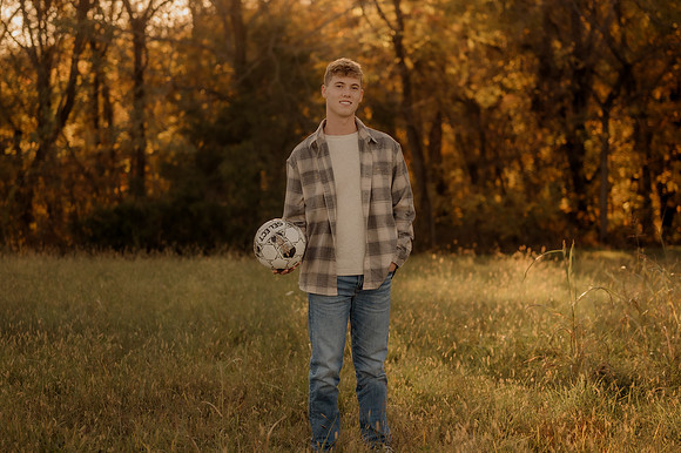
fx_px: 1418
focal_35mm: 75
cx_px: 340
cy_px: 226
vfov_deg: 18.2
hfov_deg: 27.0
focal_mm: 50
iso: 250
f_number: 1.8
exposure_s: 1/1250
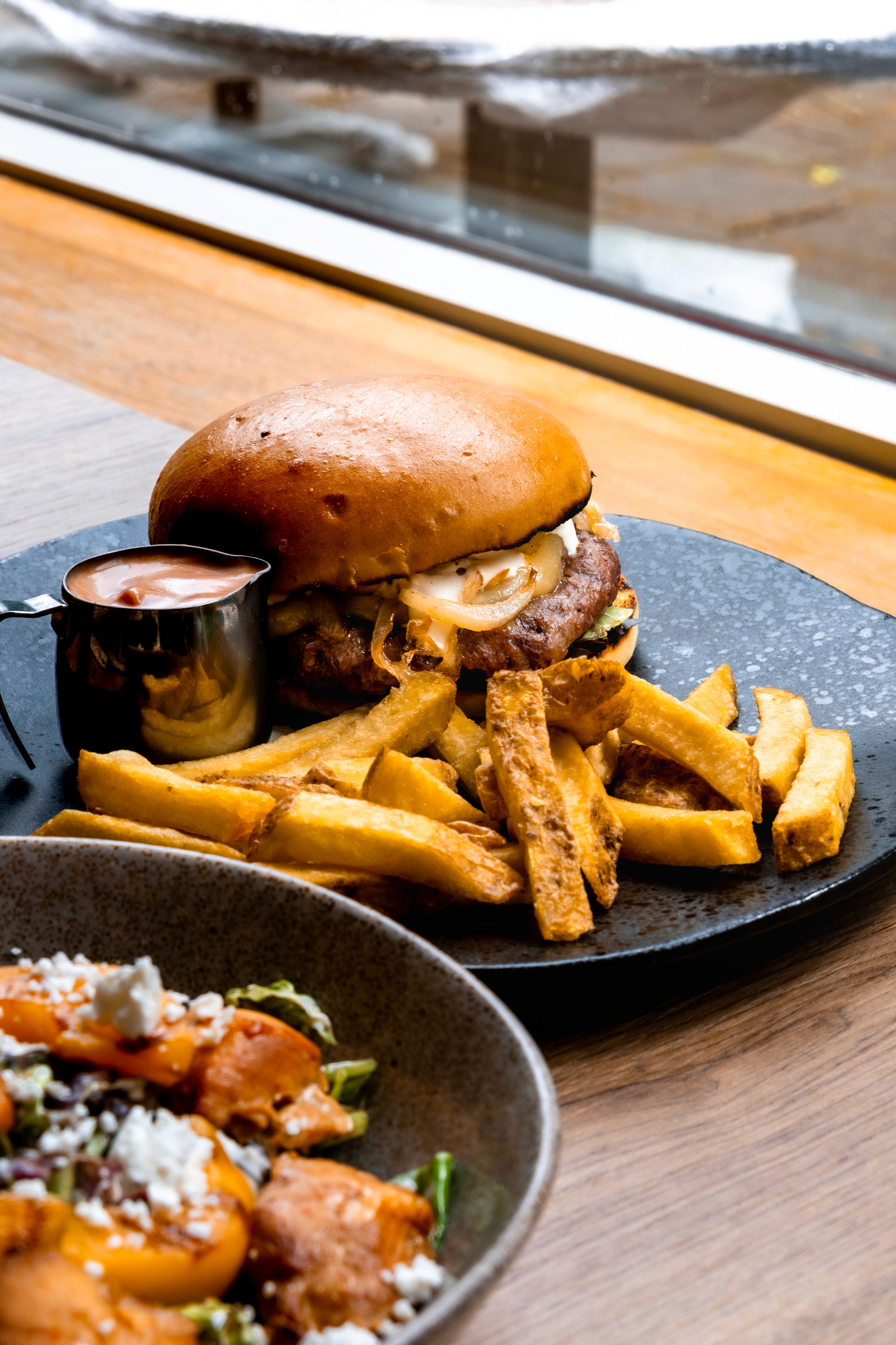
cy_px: 672
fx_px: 3098
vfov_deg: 24.5
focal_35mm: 83
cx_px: 448
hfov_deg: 16.5
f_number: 11
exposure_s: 1/100
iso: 400
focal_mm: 55
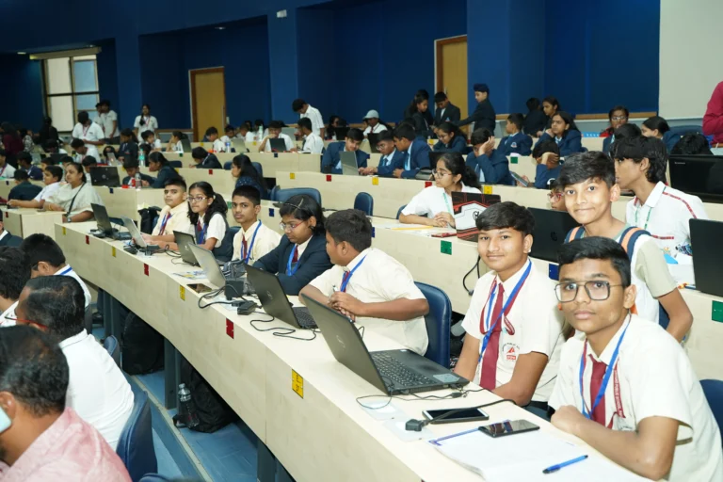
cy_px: 241
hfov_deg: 53.1
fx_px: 723
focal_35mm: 36
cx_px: 362
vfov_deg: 36.9
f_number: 4
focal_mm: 36
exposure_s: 1/200
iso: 2000
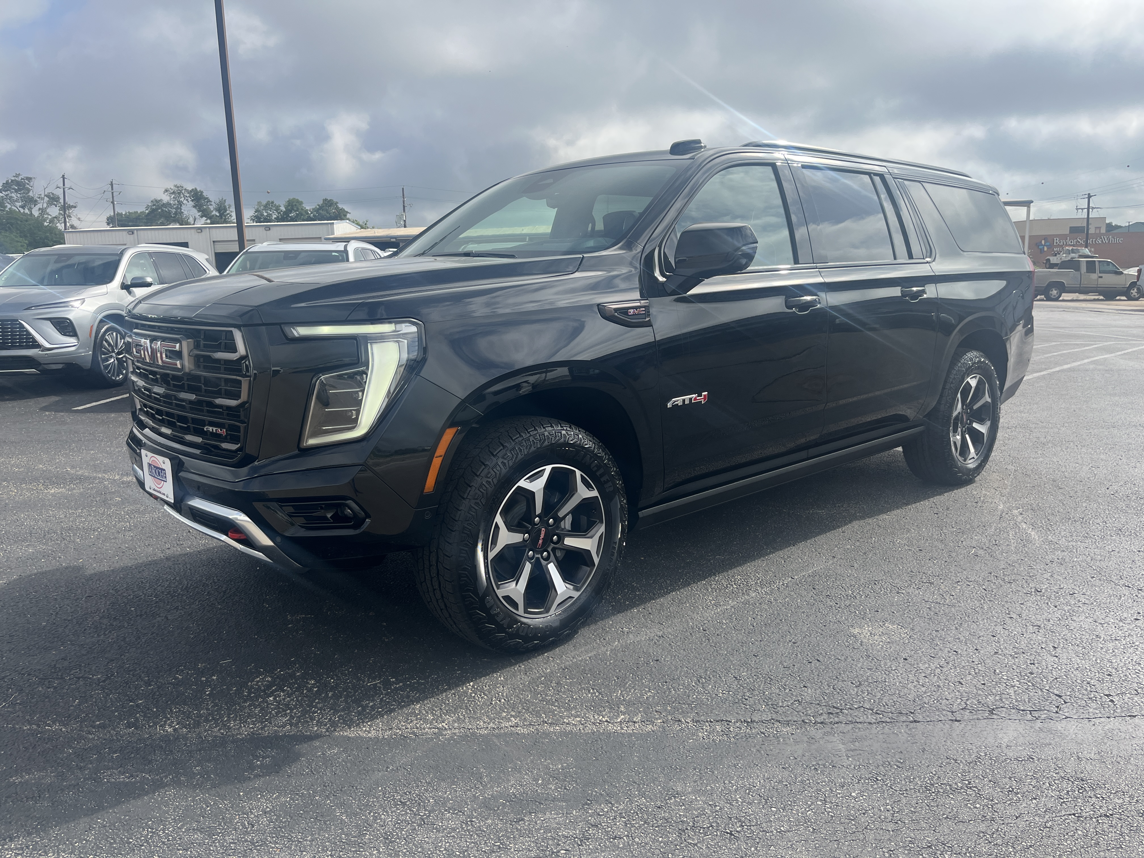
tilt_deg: -10.6
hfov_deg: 67.3
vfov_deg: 53.1
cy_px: 429
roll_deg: +2.8
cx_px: 572
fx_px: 859
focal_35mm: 26
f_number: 1.6
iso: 50
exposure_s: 1/2410
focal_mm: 5.1
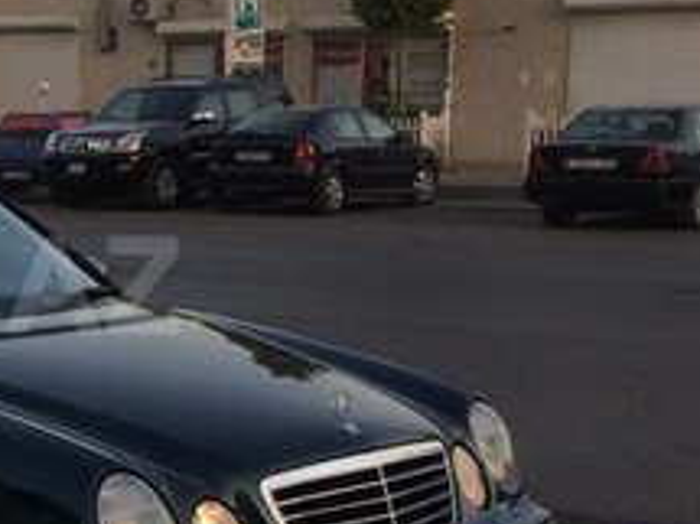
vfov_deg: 16.6
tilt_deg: -7.4
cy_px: 285
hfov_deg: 20.5
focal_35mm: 89
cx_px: -153
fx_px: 1799
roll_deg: +0.5
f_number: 2.2
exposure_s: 1/189
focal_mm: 4.15
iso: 32
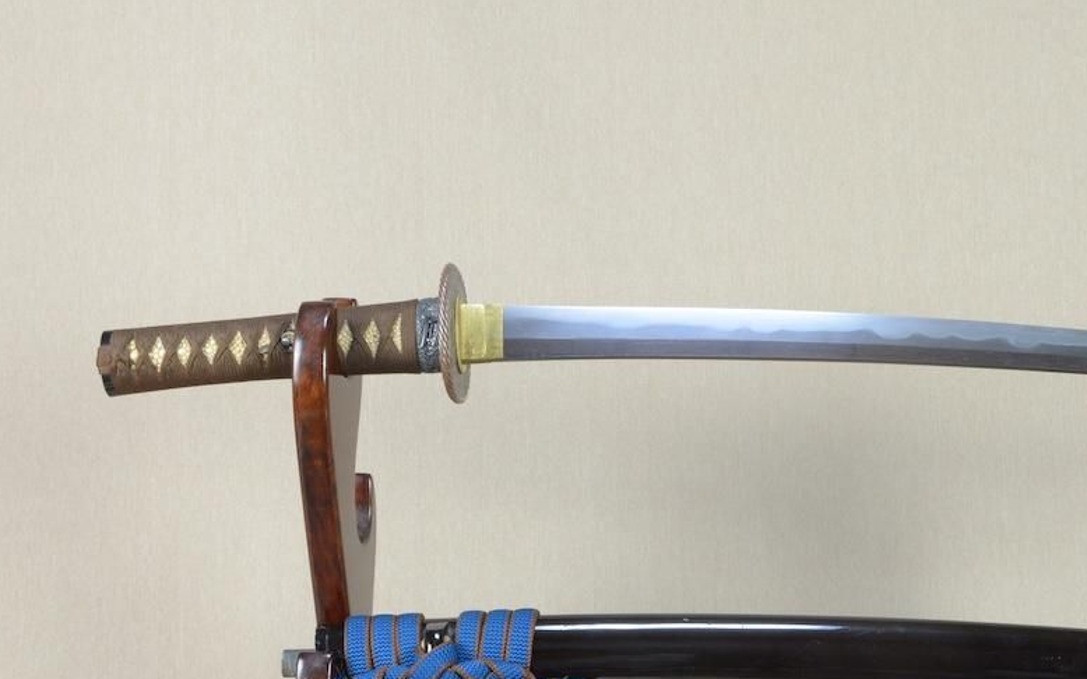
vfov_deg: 23.5
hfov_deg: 36.3
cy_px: 445
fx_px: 1629
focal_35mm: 55
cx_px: 778
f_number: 11
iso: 400
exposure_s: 1/2
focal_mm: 20
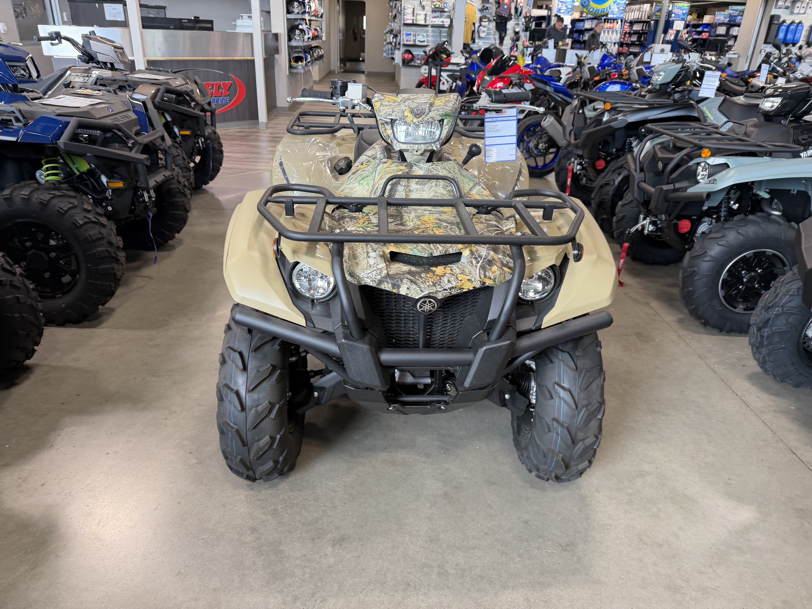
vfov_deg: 56.8
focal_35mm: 24
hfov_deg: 71.6
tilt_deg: -22.3
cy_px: 304
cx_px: 406
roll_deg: +0.6
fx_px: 563
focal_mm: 6.76
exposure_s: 1/60
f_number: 1.78
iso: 100
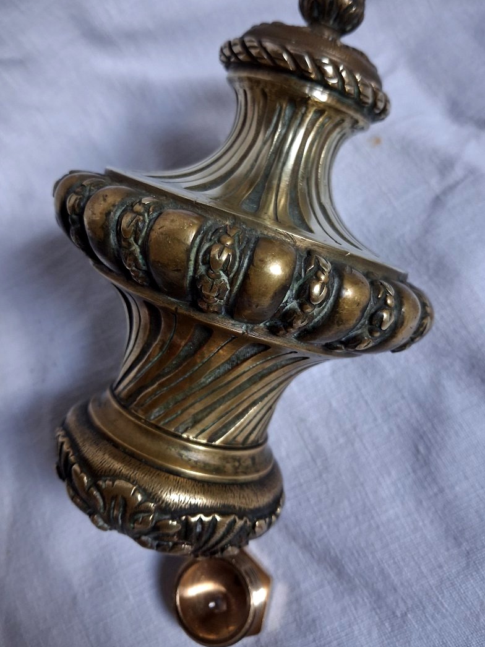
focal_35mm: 31
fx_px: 579
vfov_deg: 58.2
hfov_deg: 45.4
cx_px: 239
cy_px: 289
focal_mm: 4
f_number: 1.8
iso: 400
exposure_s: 1/33
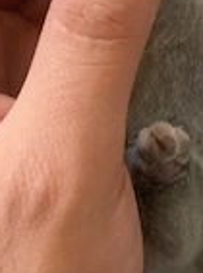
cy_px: 4
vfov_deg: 25.2
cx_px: 247
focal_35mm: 74
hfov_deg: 18.7
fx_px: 581
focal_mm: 4.25
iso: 160
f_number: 1.8
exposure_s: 1/60
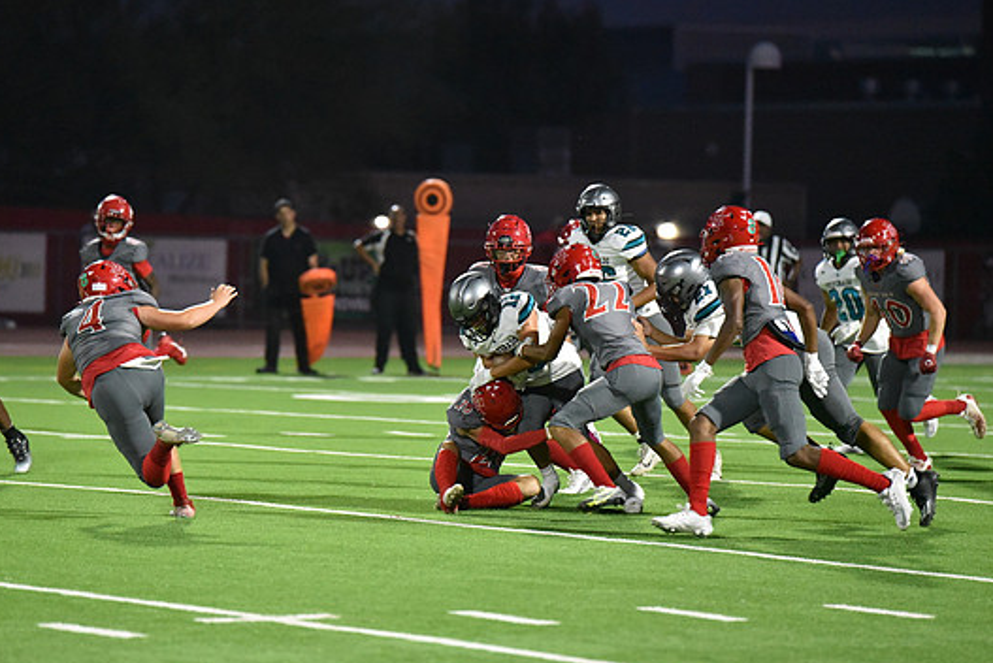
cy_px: 332
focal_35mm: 220
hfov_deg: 9.4
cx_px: 475
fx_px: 6071
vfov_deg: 6.3
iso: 11400
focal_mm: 200
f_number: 2.8
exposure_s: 1/1000
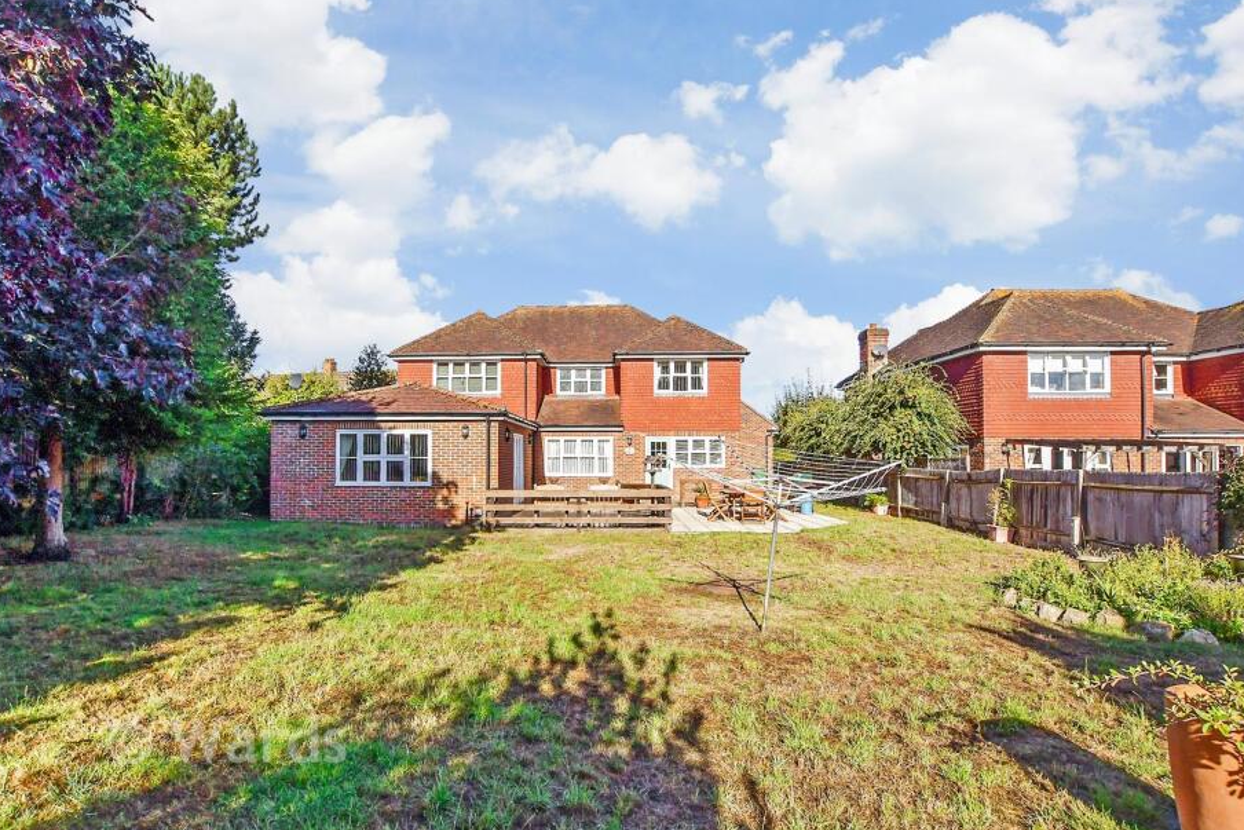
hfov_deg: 93.0
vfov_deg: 70.5
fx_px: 587
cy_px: 419
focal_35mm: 17
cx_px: 566
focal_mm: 10
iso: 320
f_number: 8
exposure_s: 1/1000
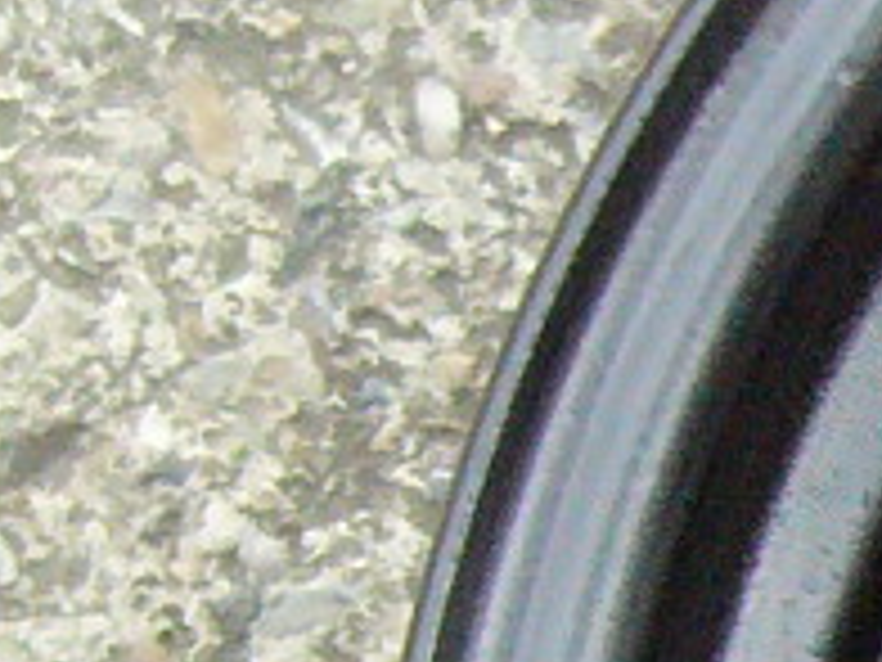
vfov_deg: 6.4
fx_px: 5835
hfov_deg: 7.9
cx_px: 2282
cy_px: 1135
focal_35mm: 229
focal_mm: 5.8
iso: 400
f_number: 2.8
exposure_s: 1/400
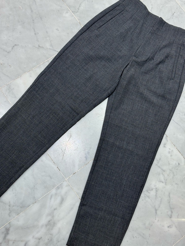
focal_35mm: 48
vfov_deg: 39.7
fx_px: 342
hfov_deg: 30.3
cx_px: 92
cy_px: 123
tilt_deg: -73.2
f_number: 1.78
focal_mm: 6.76
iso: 64
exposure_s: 1/50
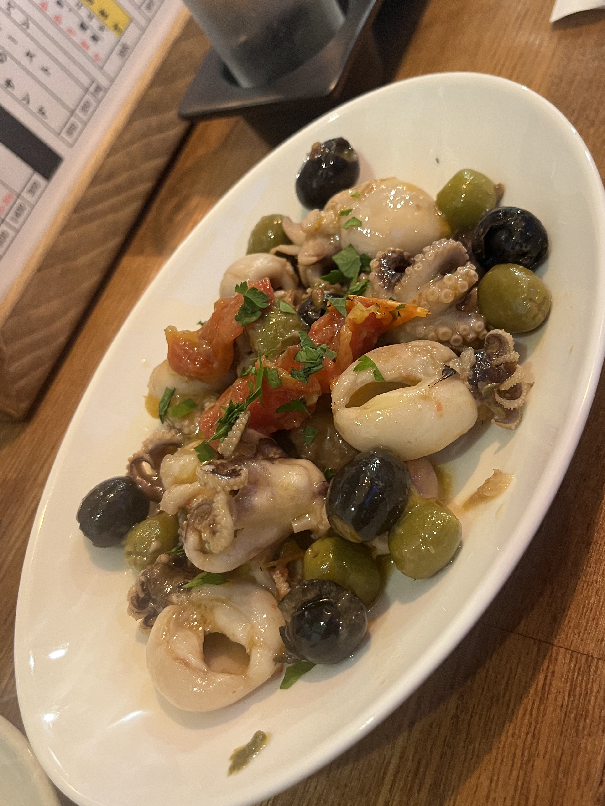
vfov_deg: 58.4
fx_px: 722
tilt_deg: -49.2
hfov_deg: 45.3
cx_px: 355
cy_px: 411
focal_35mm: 31
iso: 250
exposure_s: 1/50
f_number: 1.6
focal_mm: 5.1
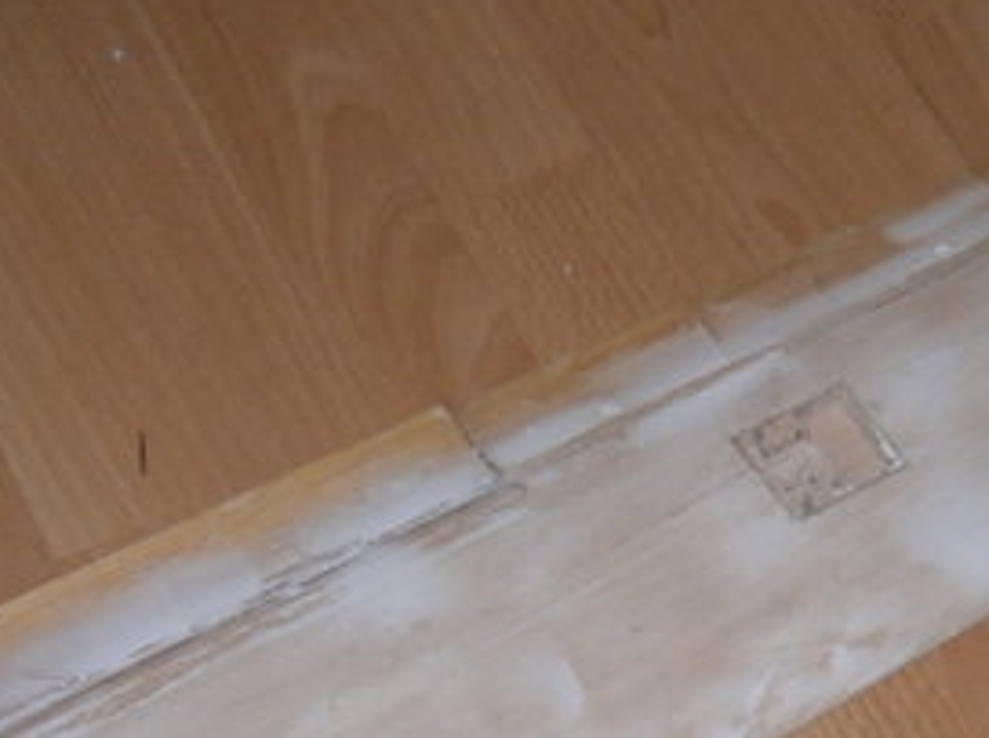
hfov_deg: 18.5
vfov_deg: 13.8
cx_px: 731
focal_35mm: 106
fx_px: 3023
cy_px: 703
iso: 125
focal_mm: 6.4
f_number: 3.1
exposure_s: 1/40
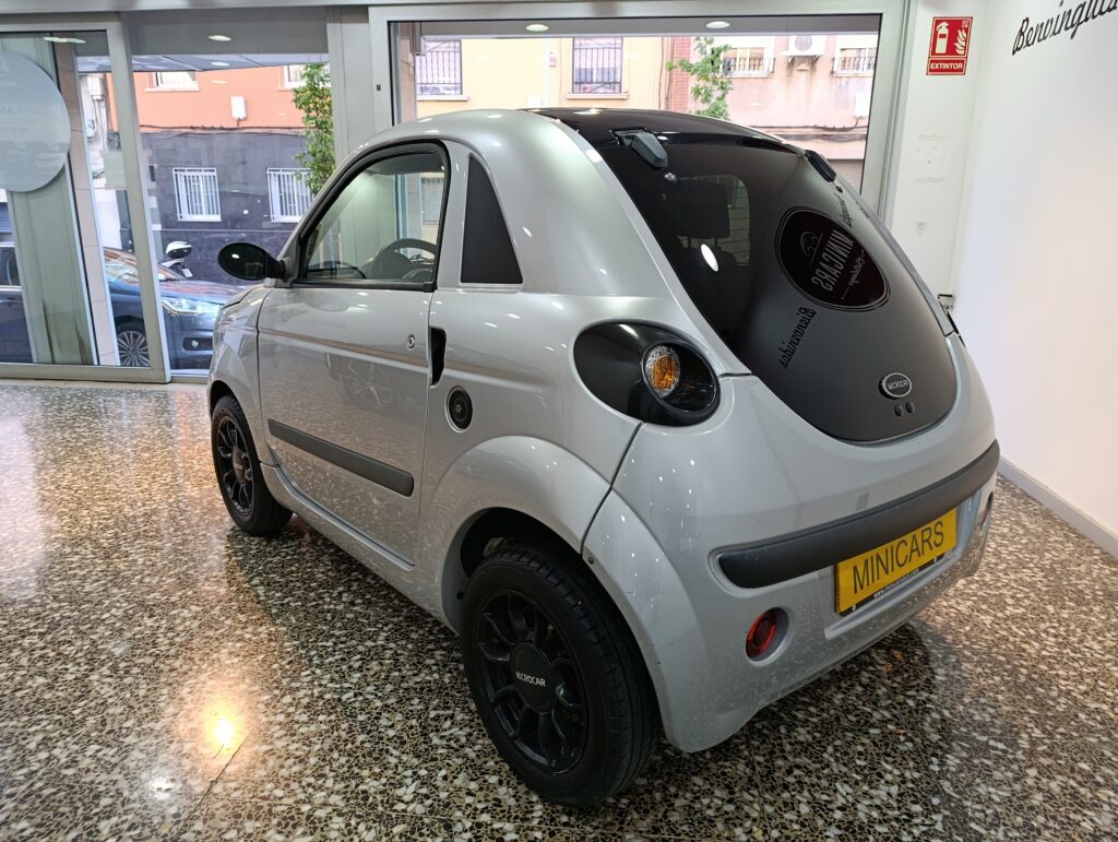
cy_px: 421
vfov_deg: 59.0
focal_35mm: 23
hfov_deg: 73.8
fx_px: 744
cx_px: 559
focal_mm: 6.11
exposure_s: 1/100
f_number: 1.65
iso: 342
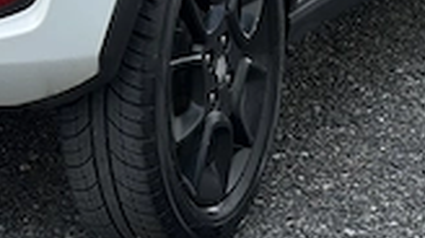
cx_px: -16
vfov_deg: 5.7
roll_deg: +1.3
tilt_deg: -7.8
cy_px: -225
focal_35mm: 207
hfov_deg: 10.3
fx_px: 2331
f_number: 1.6
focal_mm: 5.96
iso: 32
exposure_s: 1/1117
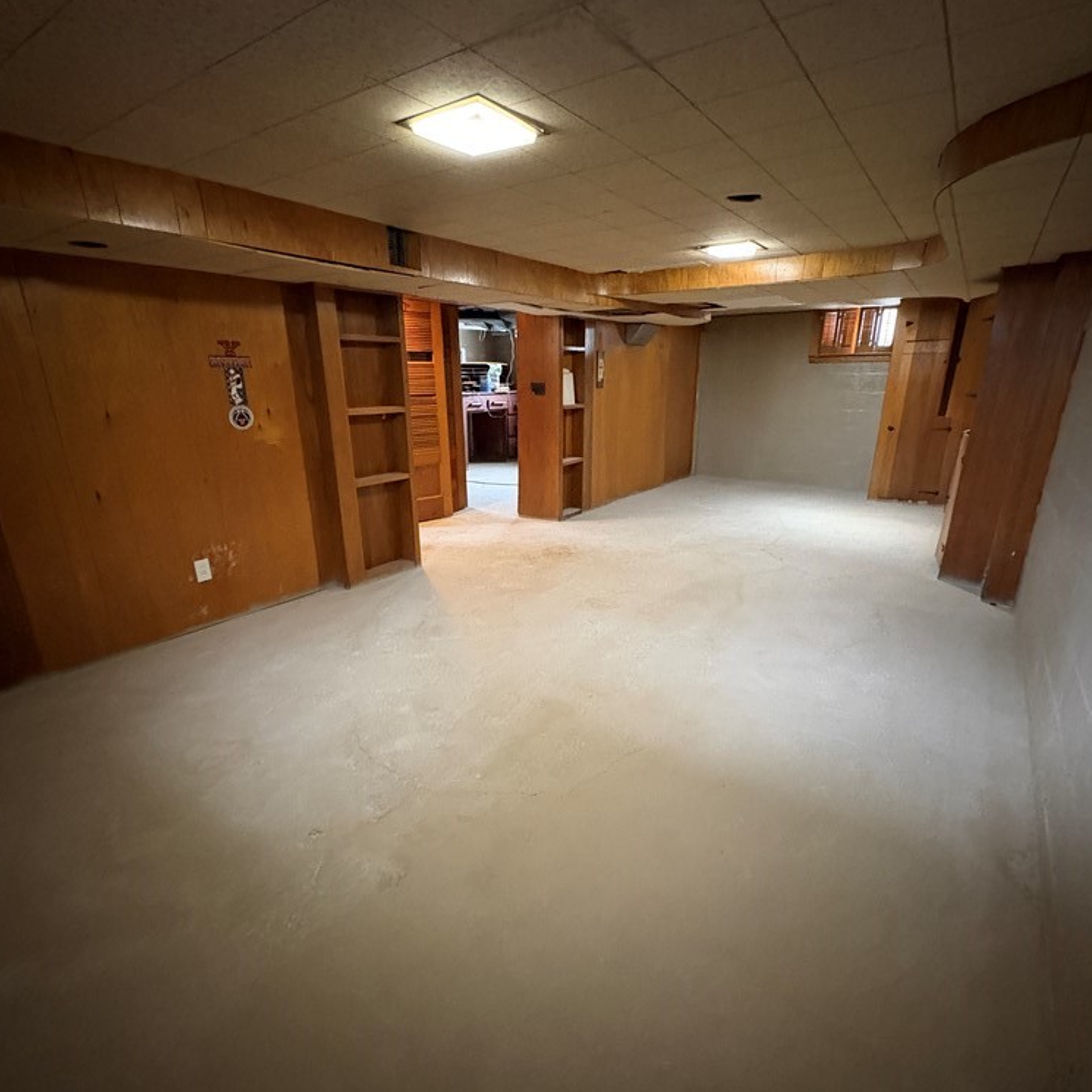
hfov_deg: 84.0
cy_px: 578
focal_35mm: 17
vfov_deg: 83.9
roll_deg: +0.5
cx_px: 545
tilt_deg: -18.2
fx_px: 607
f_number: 2.2
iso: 1000
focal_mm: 2.22
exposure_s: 1/30
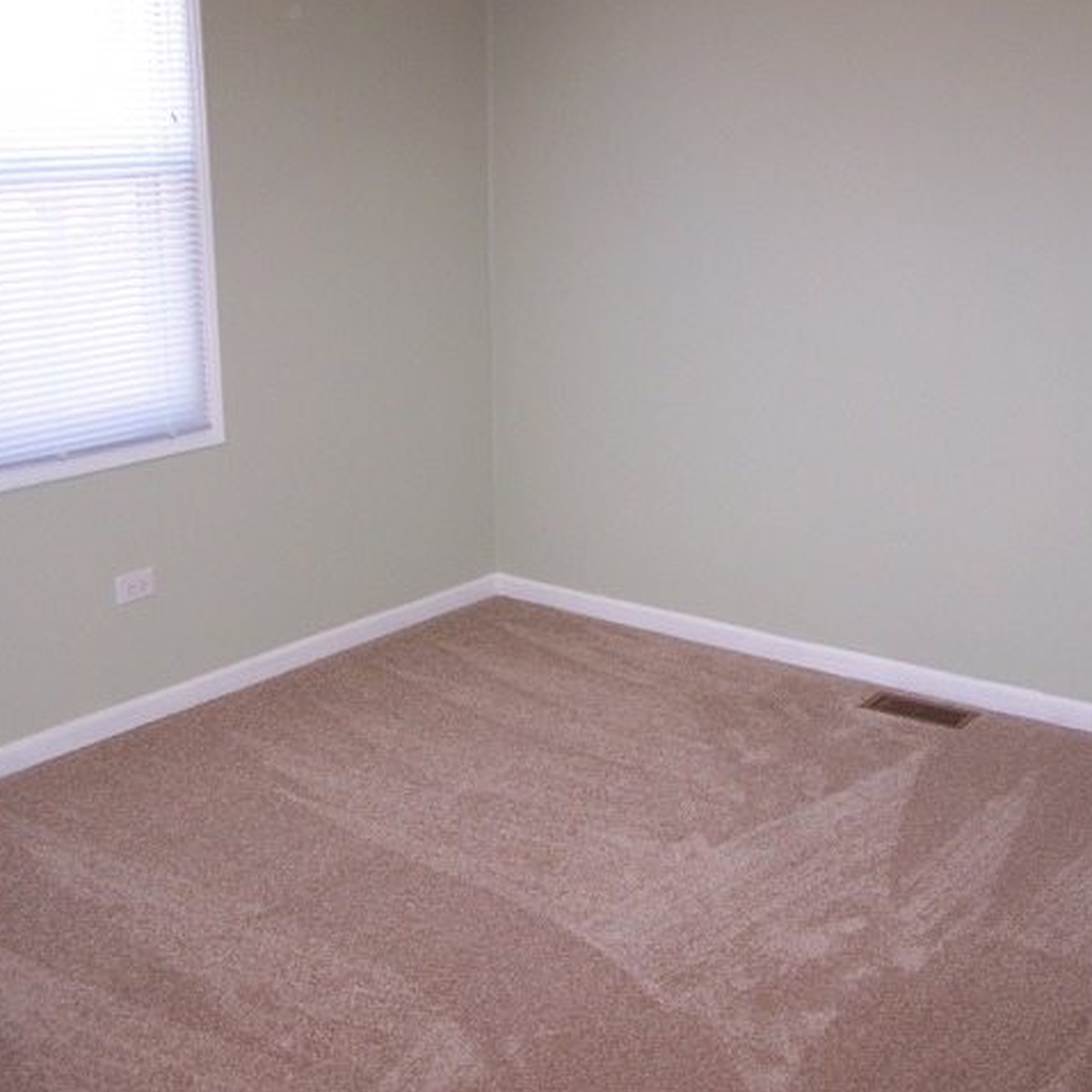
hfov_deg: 37.4
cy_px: 546
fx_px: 1606
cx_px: 642
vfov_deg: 37.6
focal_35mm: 45
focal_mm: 6.3
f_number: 2.8
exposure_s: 1/60
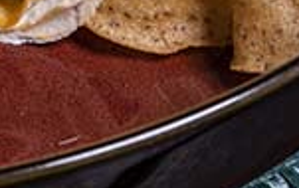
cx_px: 125
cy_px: -277
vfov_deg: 1.7
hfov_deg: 2.7
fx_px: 6441
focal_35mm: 789
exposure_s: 1/250
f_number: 10
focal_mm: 122
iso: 400
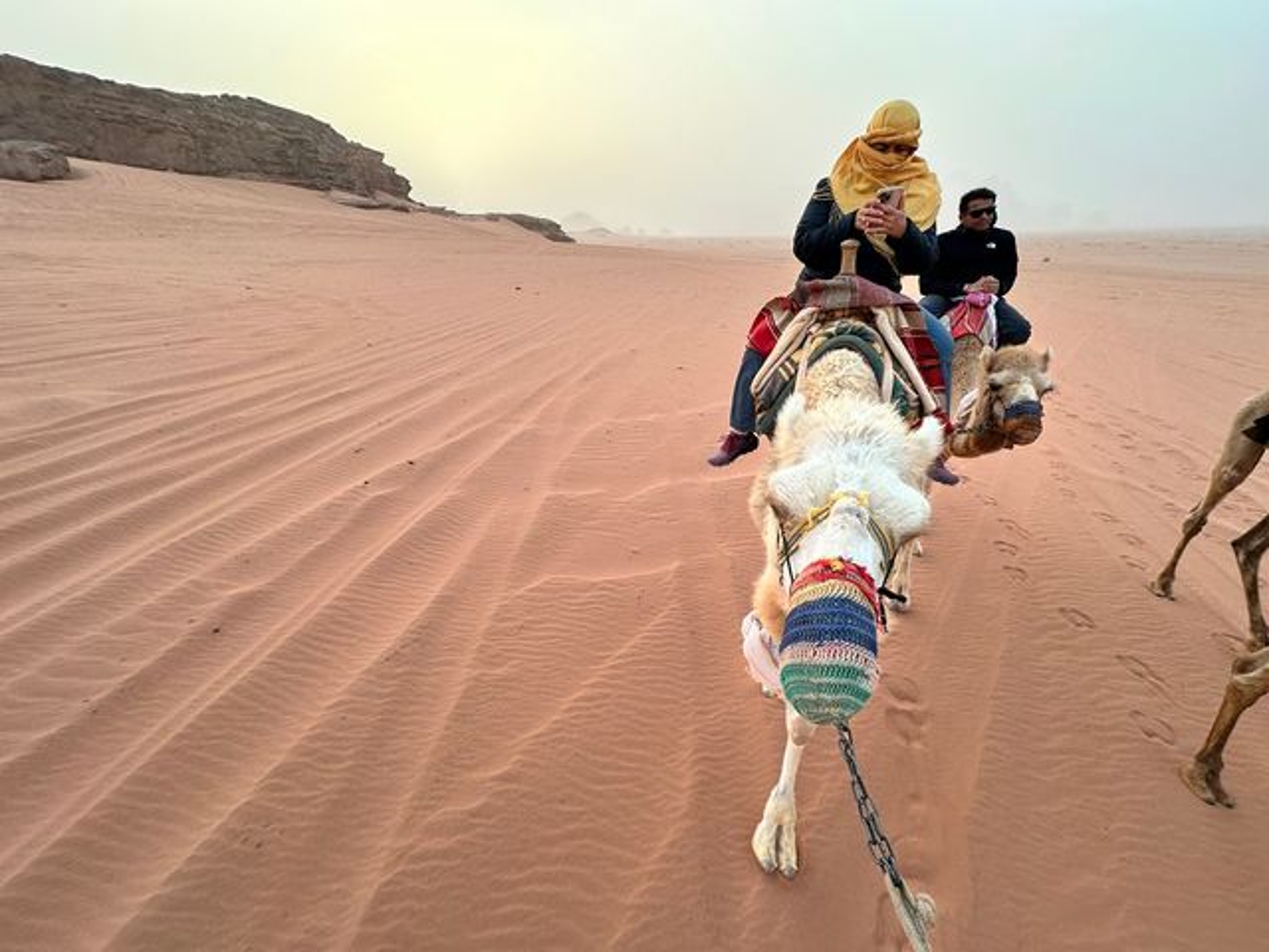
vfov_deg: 85.7
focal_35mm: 14
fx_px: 513
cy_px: 476
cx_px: 634
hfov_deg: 102.1
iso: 40
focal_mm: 2.22
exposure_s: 1/99
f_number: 2.2
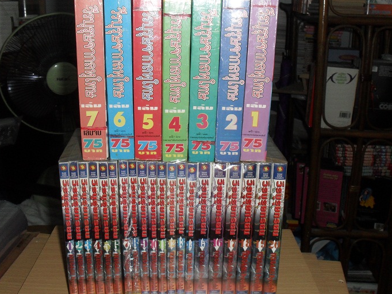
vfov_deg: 36.8
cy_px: 137
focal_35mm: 39
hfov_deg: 47.8
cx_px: 201
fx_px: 442
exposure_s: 1/45
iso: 200
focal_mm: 6.3
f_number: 3.2
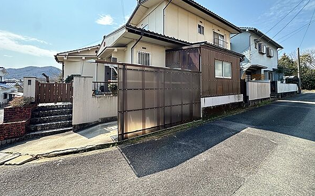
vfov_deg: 74.2
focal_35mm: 15
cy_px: 82
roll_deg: -0.5
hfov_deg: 101.5
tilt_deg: +1.5
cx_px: 157
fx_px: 129
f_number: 2.2
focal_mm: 2.22
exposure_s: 1/678
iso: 40
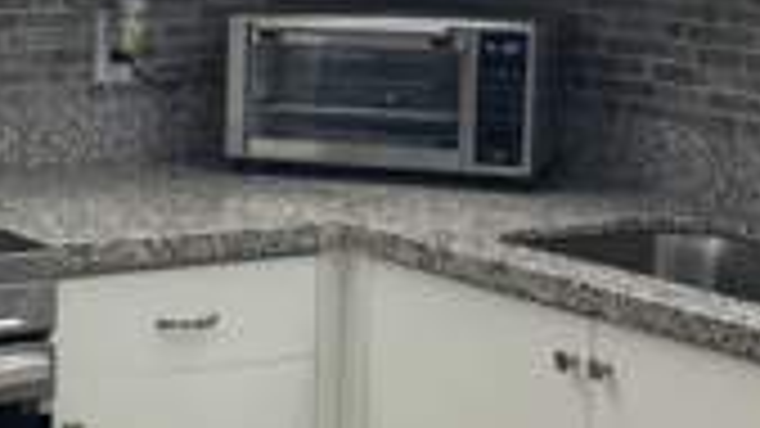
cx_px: -189
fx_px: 2498
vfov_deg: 9.8
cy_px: 108
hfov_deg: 16.5
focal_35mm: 124
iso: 64
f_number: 1.78
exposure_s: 1/120
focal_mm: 6.76
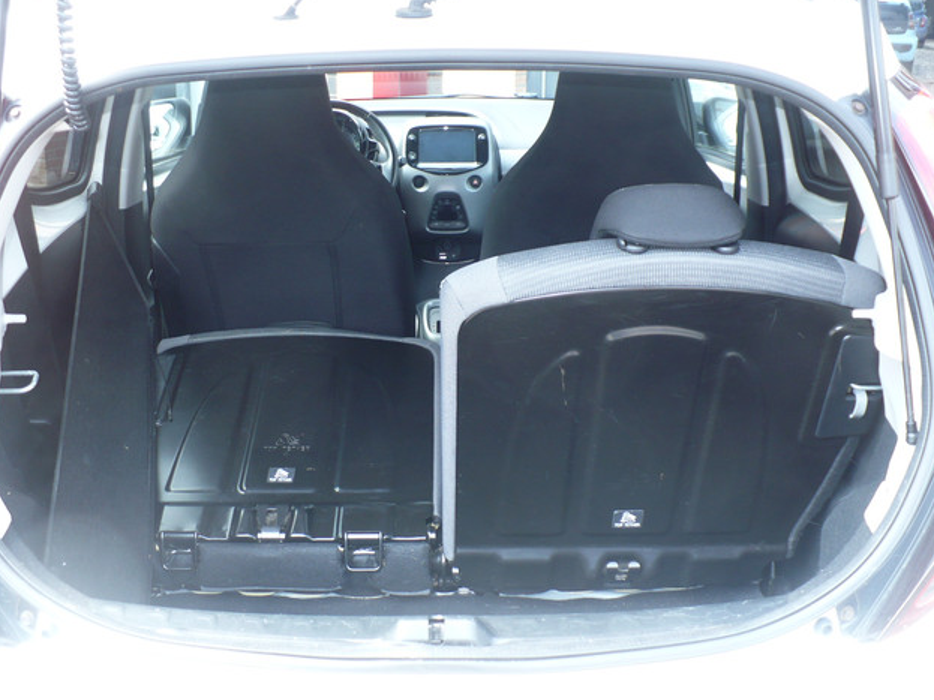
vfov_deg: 37.7
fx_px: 1025
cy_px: 351
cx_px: 462
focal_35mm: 38
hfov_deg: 49.0
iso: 100
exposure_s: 1/40
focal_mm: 6.1
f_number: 2.8
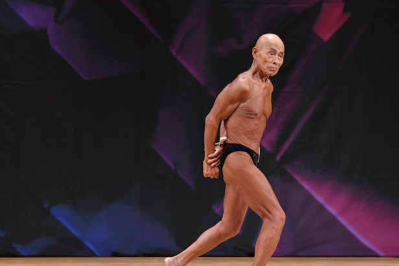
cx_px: 246
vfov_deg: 3.8
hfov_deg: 5.7
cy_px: 155
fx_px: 3989
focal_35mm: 360
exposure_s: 1/400
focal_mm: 190
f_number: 5.6
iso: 2500
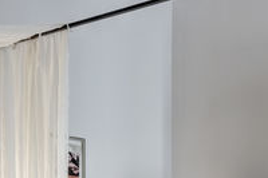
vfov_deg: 12.5
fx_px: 714
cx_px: 198
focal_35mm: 96
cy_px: 353
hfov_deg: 21.1
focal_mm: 20
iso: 125
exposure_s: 10
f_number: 11
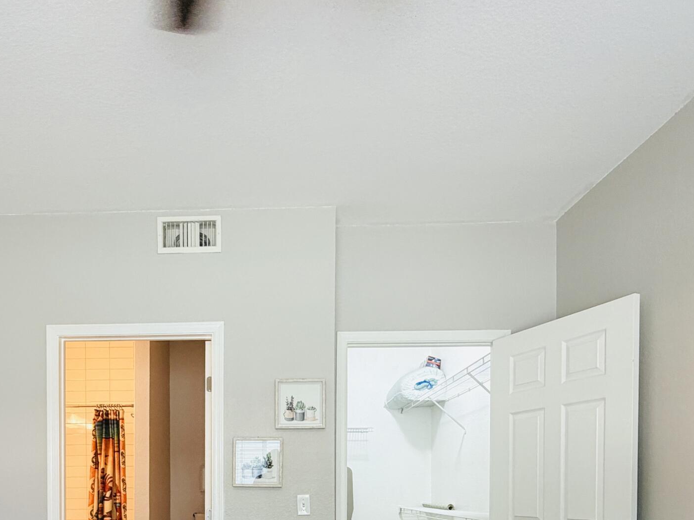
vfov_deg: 41.7
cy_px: 499
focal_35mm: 30
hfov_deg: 58.8
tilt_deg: -0.3
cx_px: 239
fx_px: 601
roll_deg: -0.1
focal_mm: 2.22
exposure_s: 1/60
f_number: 2.2
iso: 200
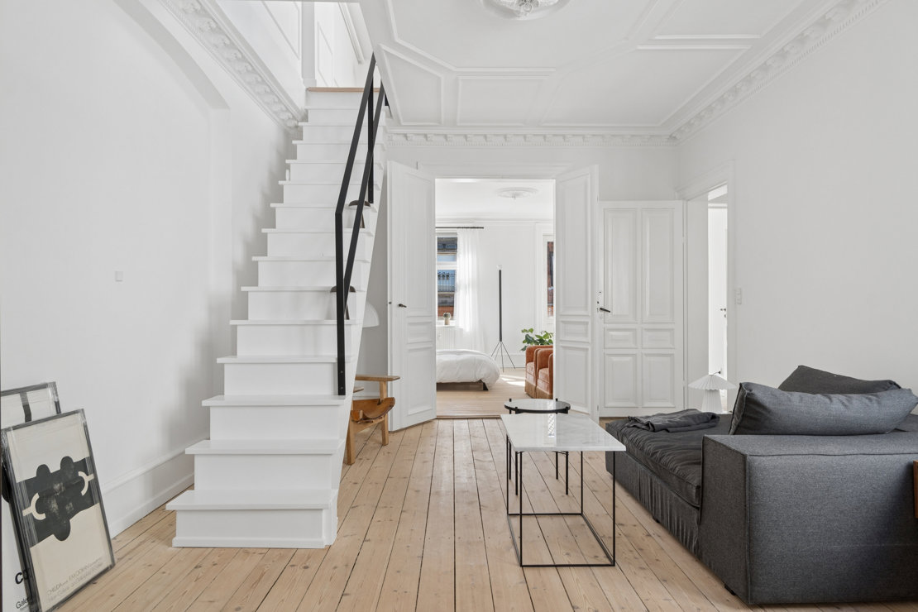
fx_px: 535
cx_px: 459
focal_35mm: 21
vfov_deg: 59.5
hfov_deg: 81.2
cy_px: 306
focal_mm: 14
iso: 200
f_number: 8
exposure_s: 1/50
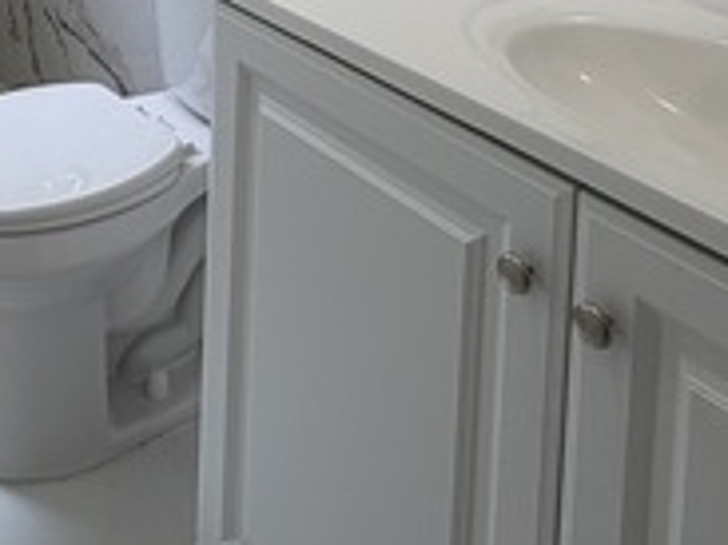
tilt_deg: -3.5
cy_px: -290
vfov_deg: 22.8
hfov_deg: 35.1
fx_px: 1072
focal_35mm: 51
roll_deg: -1.1
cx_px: 58
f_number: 2.2
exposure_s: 1/120
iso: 64
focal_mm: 2.22
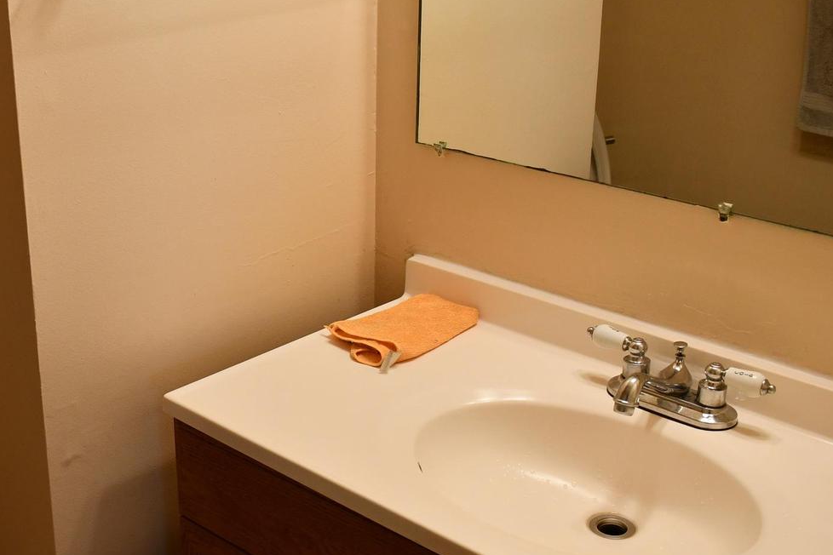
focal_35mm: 53
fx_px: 1226
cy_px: 280
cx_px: 231
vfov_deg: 25.5
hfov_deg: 36.8
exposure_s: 1/100
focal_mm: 18
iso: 640
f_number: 5
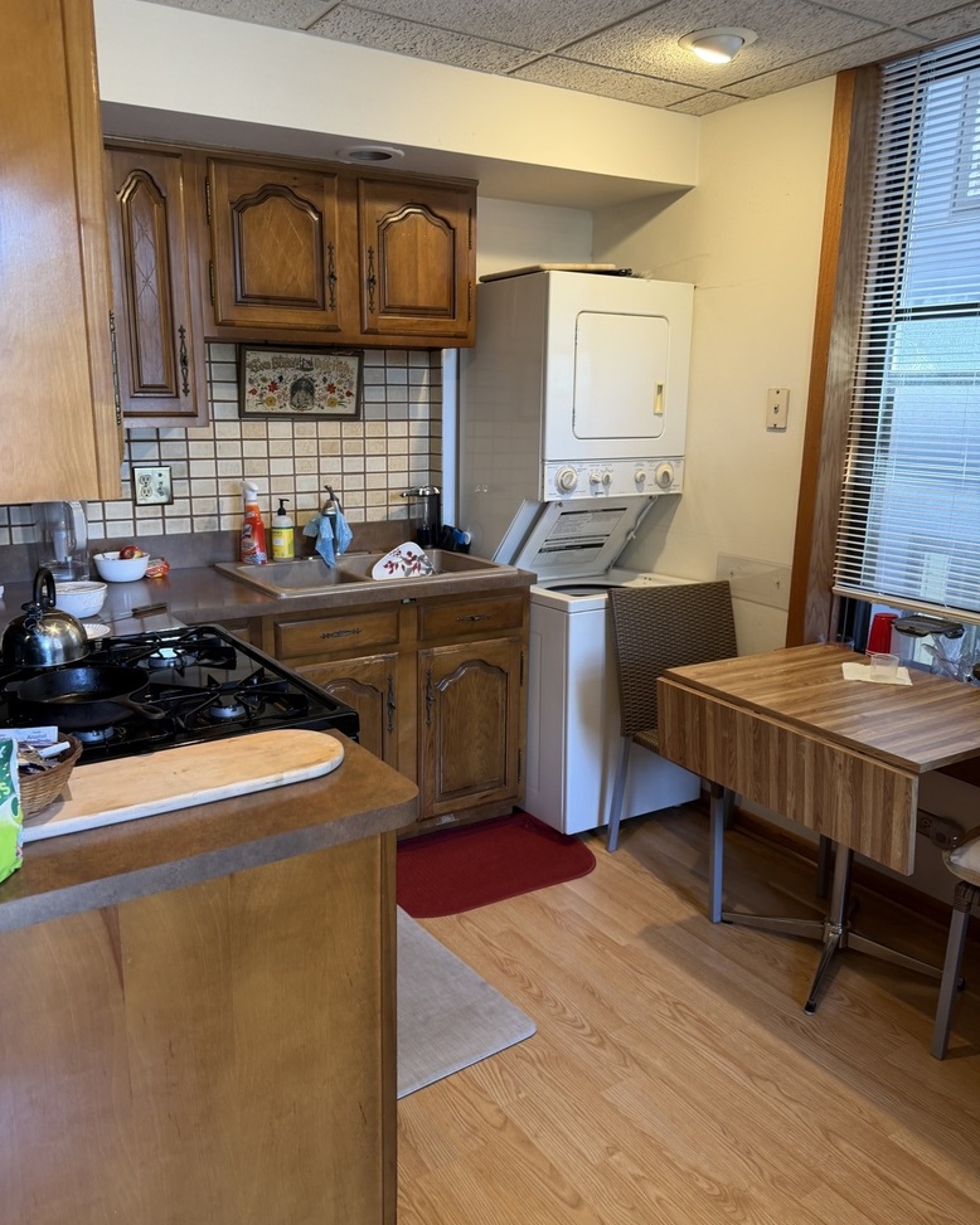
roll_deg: -1.9
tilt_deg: -10.9
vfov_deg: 66.0
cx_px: 471
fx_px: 943
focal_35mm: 26
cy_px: 599
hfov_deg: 54.9
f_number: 1.78
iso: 125
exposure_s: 1/60
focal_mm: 6.76
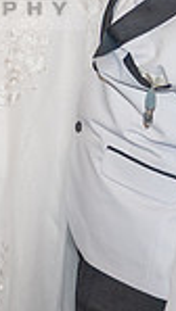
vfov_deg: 18.2
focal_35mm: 114
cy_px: -20
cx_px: -92
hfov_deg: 10.3
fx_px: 944
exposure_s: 1/80
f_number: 5
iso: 2500
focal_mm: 28
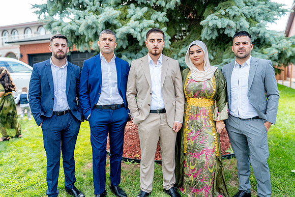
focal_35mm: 28
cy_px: 98
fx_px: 229
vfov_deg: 46.4
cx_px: 148
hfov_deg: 65.5
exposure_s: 1/320
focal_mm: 28
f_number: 5
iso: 320
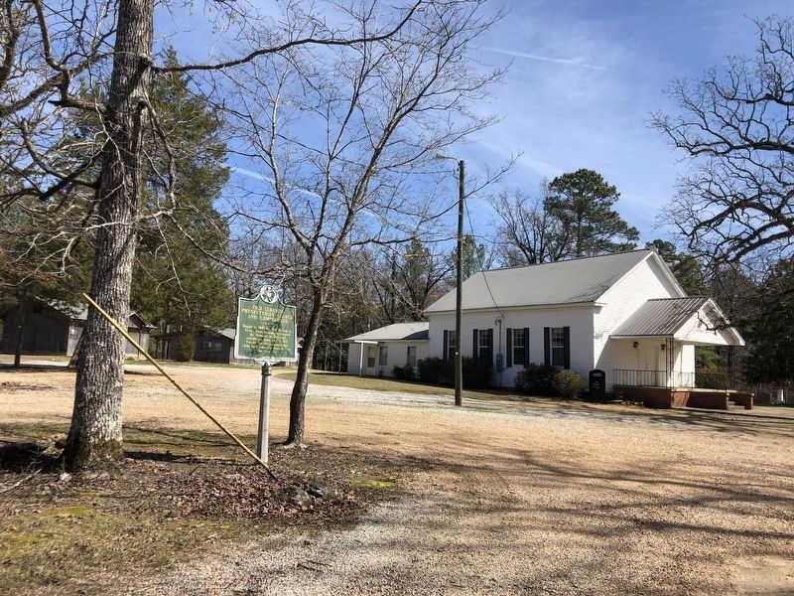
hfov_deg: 63.4
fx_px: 642
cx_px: 397
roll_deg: -2.3
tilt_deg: +7.6
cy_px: 298
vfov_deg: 49.7
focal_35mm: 28
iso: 20
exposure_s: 1/1736
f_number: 1.8
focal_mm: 4
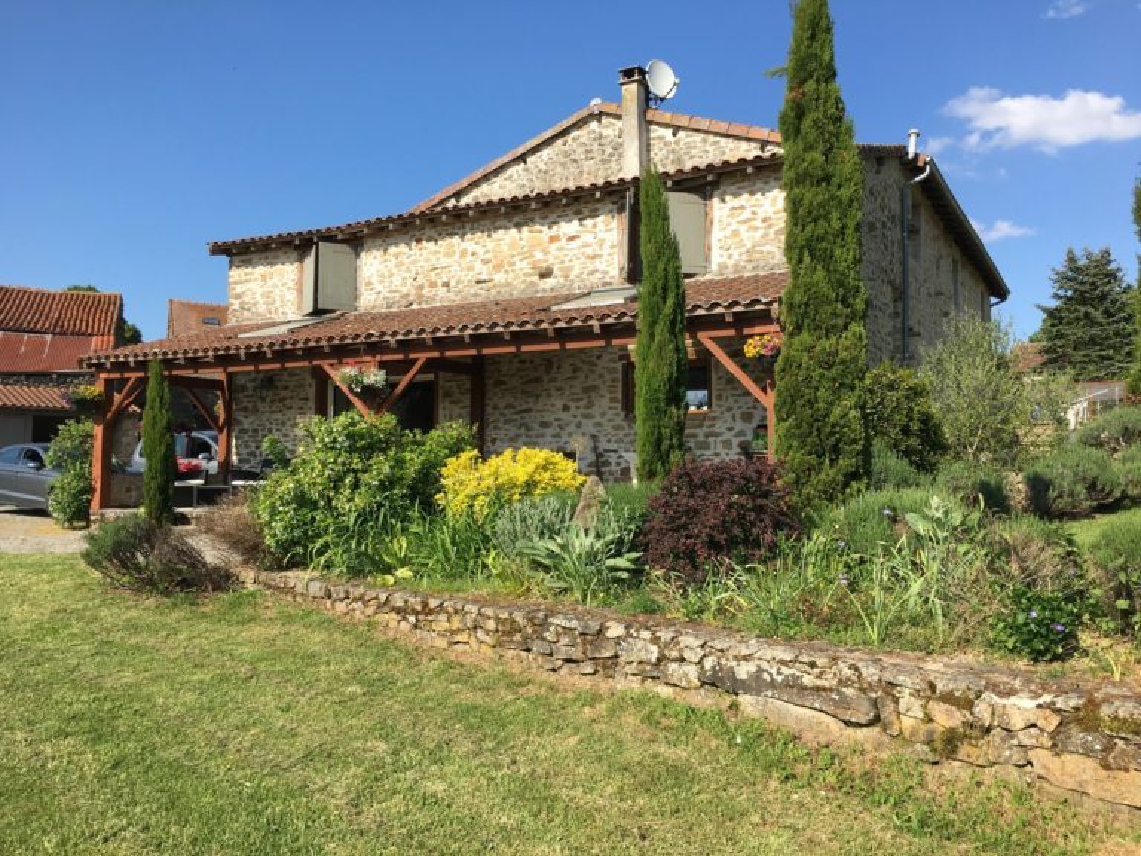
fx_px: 956
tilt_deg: +3.8
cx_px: 570
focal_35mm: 29
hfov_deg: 61.7
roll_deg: -1.3
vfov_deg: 48.2
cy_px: 428
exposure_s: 1/1131
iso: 25
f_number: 2.2
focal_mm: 4.15
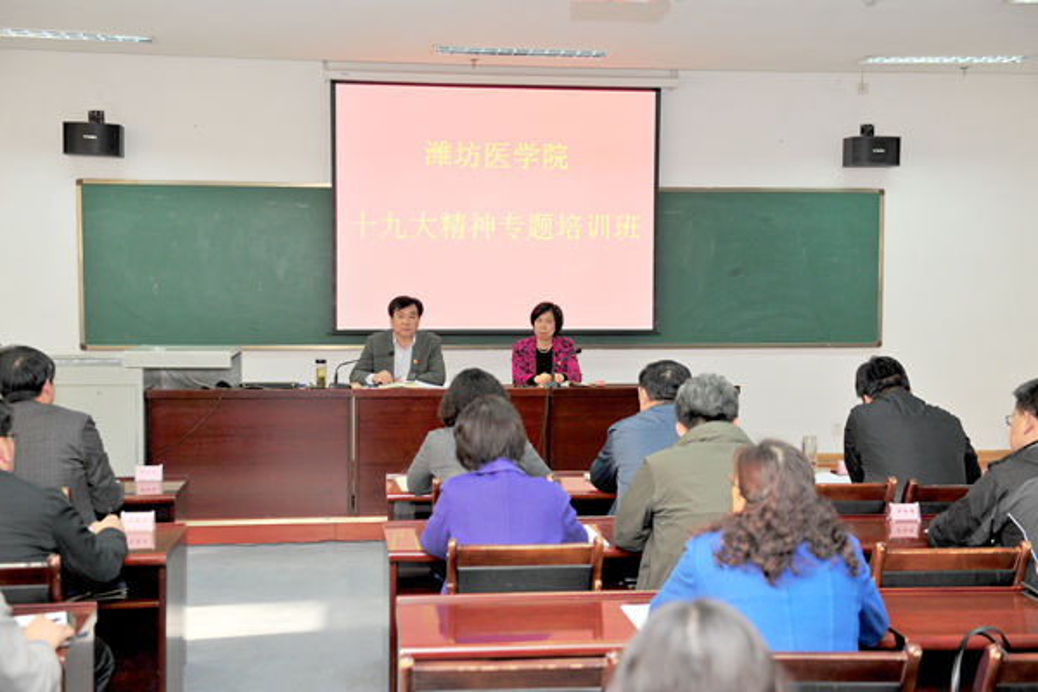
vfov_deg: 28.1
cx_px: 519
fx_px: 1384
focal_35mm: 48
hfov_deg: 41.1
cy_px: 346
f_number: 4
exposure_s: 1/125
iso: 800
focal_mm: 48
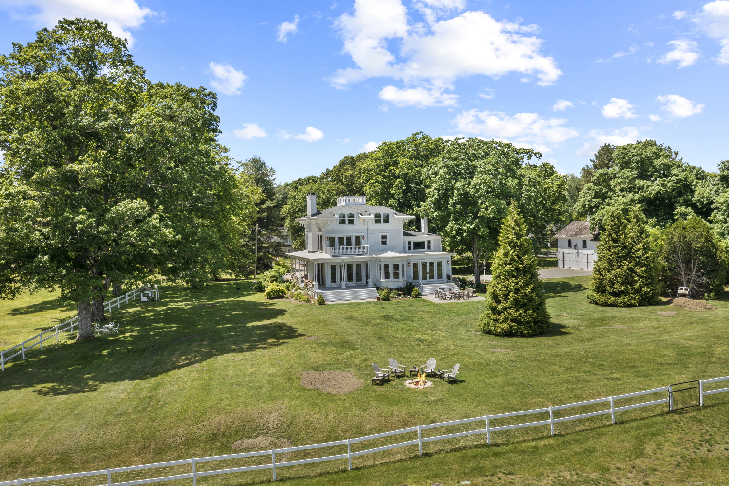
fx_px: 567
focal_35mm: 28
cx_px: 364
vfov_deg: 46.4
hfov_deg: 65.5
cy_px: 243
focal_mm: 10.26
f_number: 6.3
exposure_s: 1/320
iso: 100
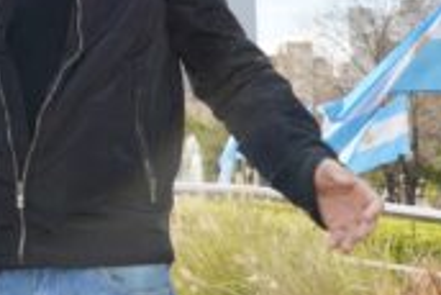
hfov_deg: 17.6
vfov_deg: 12.3
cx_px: -149
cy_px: -95
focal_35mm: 108
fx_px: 1324
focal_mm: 31
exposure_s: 1/200
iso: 250
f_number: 9
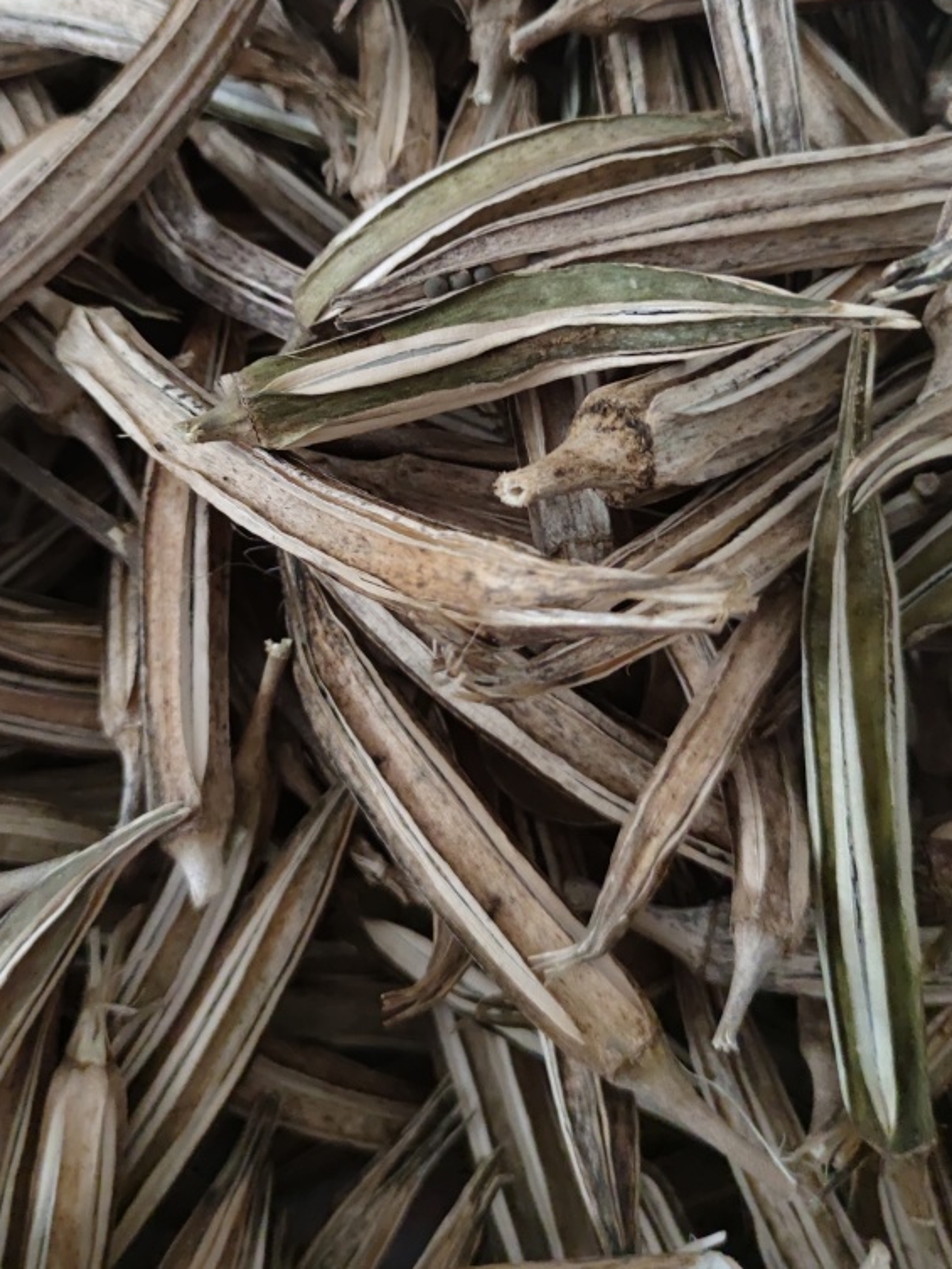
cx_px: 394
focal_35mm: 34
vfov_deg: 53.3
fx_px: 1246
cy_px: 469
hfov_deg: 41.7
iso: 1800
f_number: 1.69
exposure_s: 1/47
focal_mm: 6.72
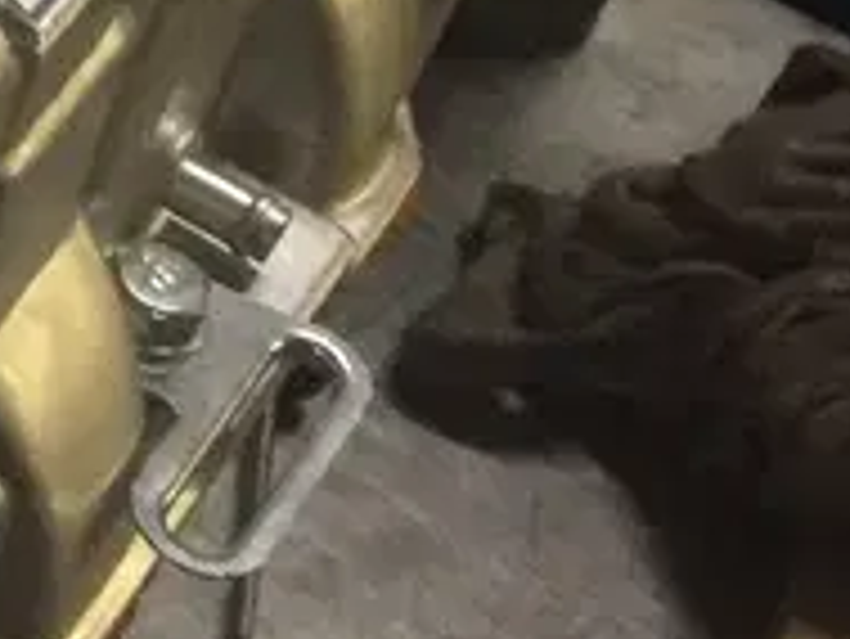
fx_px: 4521
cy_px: -616
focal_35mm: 184
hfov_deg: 9.2
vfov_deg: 7.8
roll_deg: -7.0
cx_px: -1471
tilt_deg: -37.2
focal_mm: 4.15
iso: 250
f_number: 2.2
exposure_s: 1/33
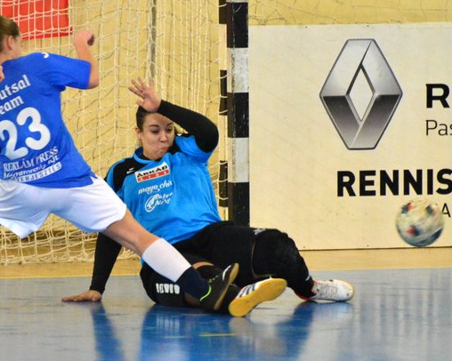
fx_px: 8879
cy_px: 229
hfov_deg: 2.9
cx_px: 133
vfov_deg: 2.3
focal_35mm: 664
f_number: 5.6
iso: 6400
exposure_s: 1/320
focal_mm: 300
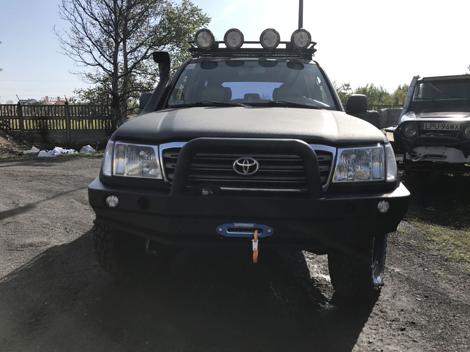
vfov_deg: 49.7
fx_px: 380
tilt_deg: -7.4
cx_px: 235
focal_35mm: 28
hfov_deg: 63.4
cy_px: 176
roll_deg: +0.2
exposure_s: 1/2179
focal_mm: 3.99
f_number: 1.8
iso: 20
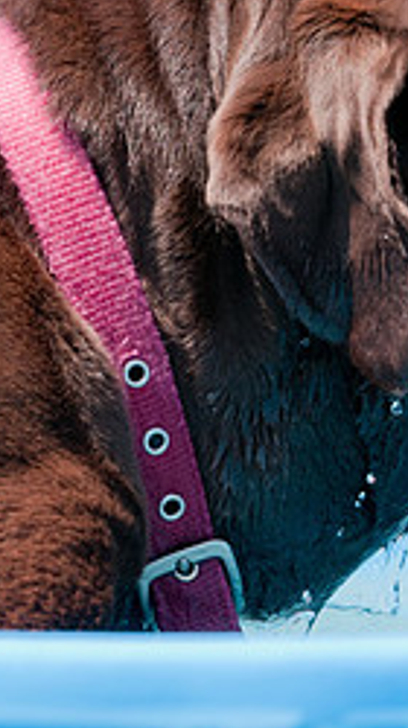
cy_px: 237
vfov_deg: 4.4
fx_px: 9499
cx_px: 338
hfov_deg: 2.5
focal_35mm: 492
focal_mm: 135
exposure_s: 1/500
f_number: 5.6
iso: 200
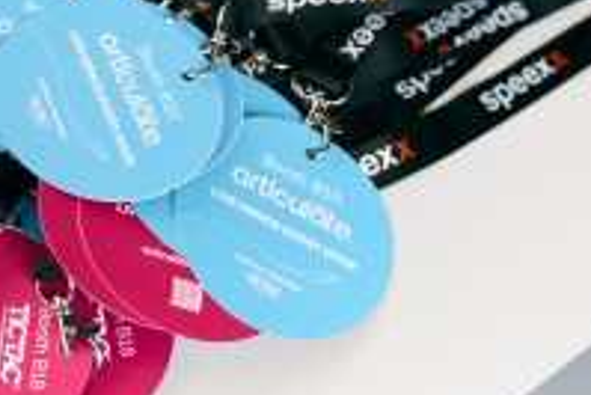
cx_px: 119
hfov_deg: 25.2
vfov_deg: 17.1
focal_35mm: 79
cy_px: 71
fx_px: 1298
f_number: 2
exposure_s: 1/125
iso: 125
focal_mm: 35
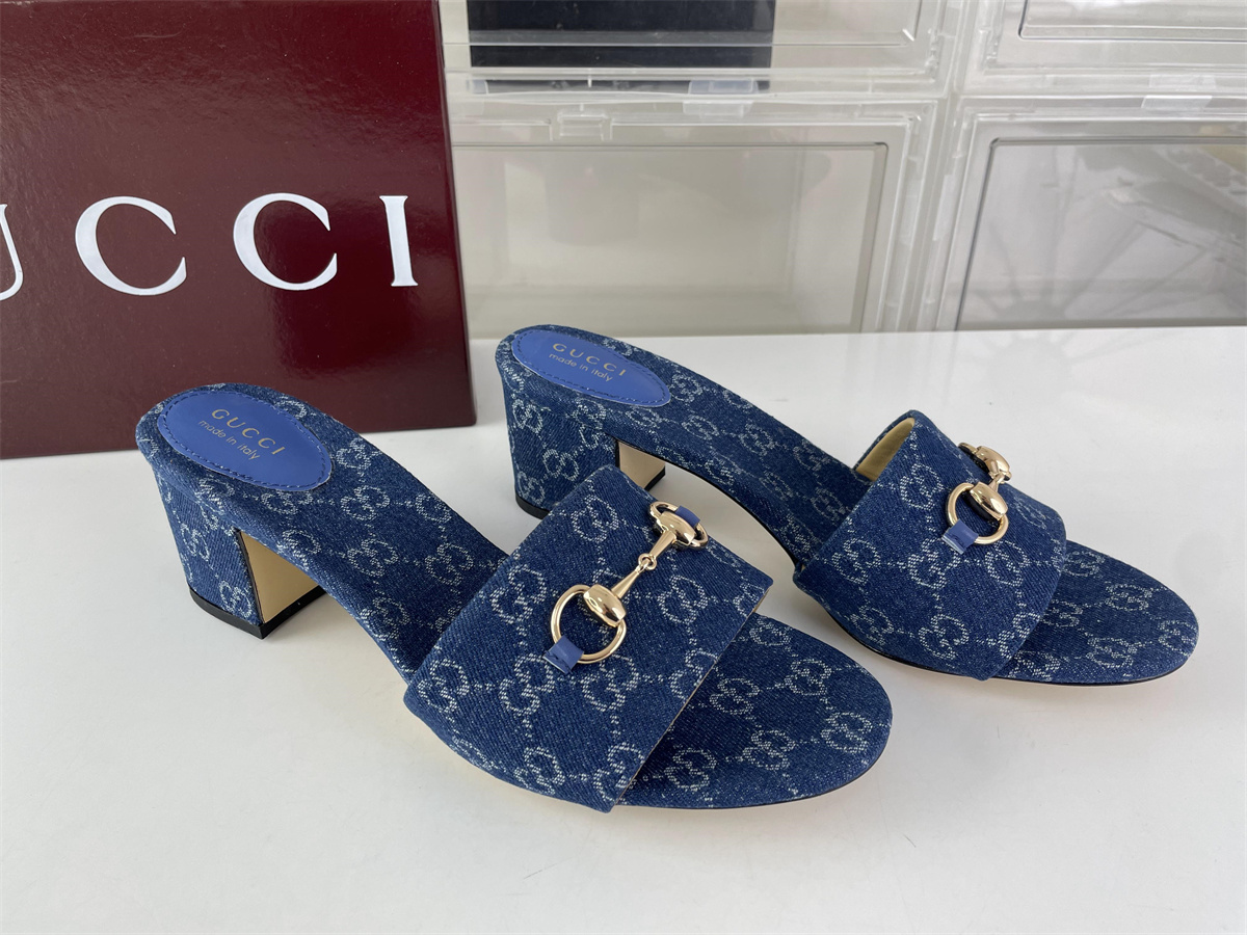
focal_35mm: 26
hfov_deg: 67.3
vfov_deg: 53.1
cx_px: 624
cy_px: 468
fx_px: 937
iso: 32
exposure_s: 1/131
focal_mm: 4.2
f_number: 1.6
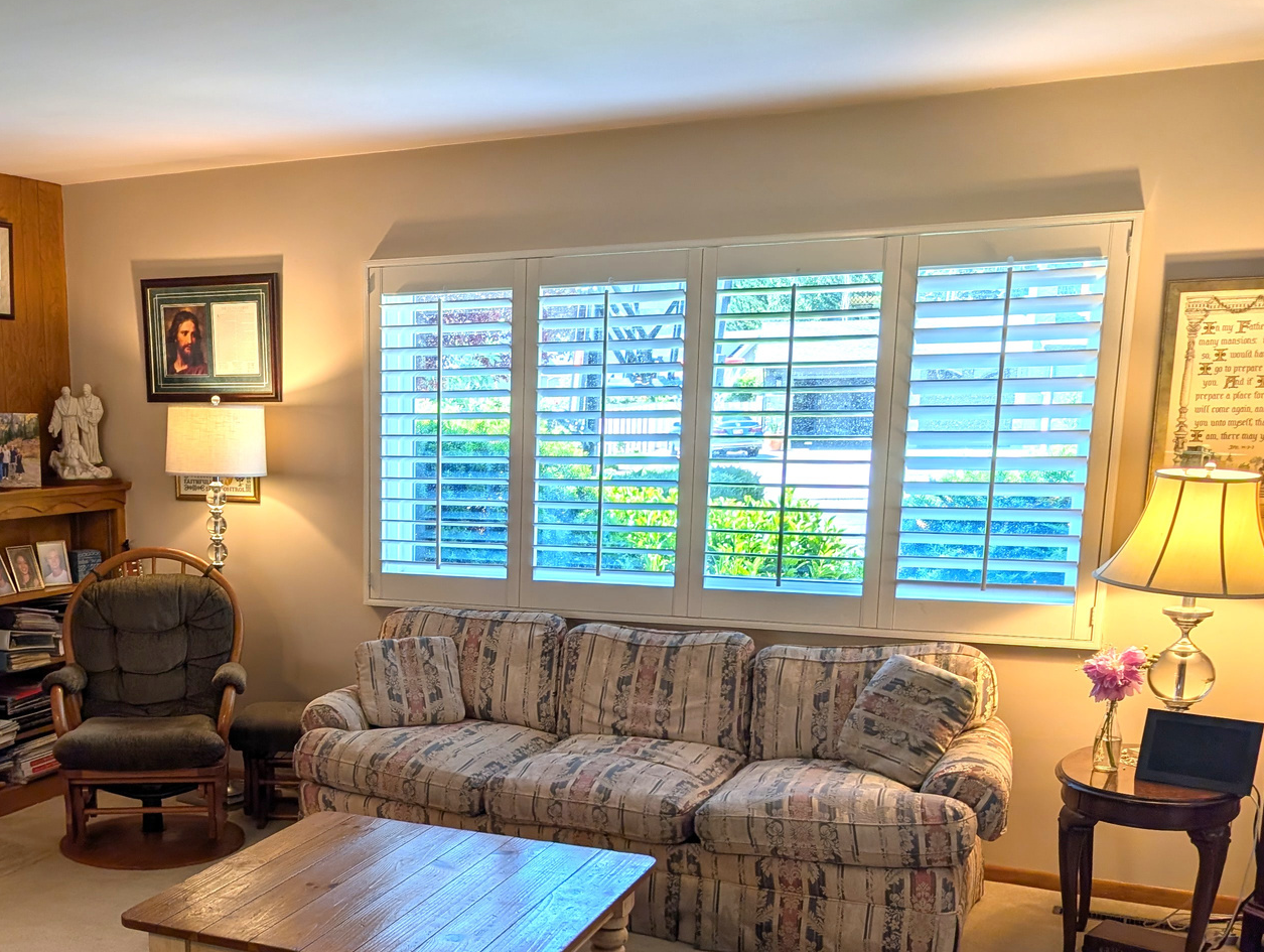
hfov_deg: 46.4
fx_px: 1426
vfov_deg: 36.1
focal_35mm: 39
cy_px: 702
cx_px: 348
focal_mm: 6.9
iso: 33
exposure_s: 1/427
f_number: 1.68
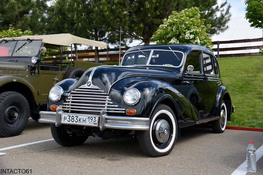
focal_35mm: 48
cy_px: 88
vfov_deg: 28.1
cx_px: 132
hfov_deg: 41.1
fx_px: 351
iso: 180
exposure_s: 1/250
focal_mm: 32
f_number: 8
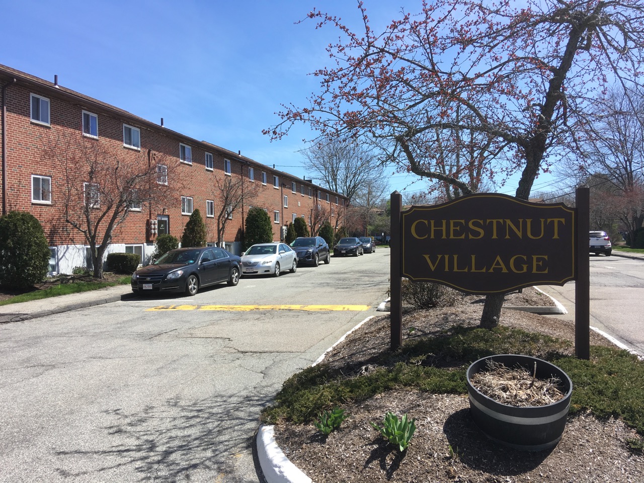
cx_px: 322
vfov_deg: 48.2
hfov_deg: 61.7
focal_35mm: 29
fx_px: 540
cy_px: 242
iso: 25
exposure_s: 1/761
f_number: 2.2
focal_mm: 4.15
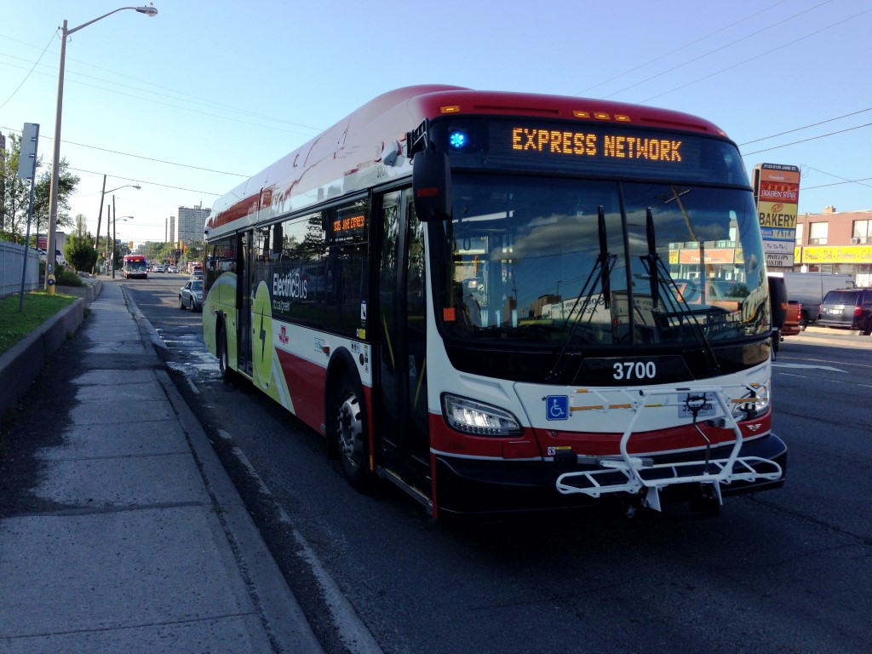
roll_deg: -2.8
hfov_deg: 55.4
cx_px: 436
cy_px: 327
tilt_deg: -4.2
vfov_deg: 42.9
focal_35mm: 33
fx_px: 831
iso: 50
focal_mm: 4.12
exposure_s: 1/638
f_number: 2.4
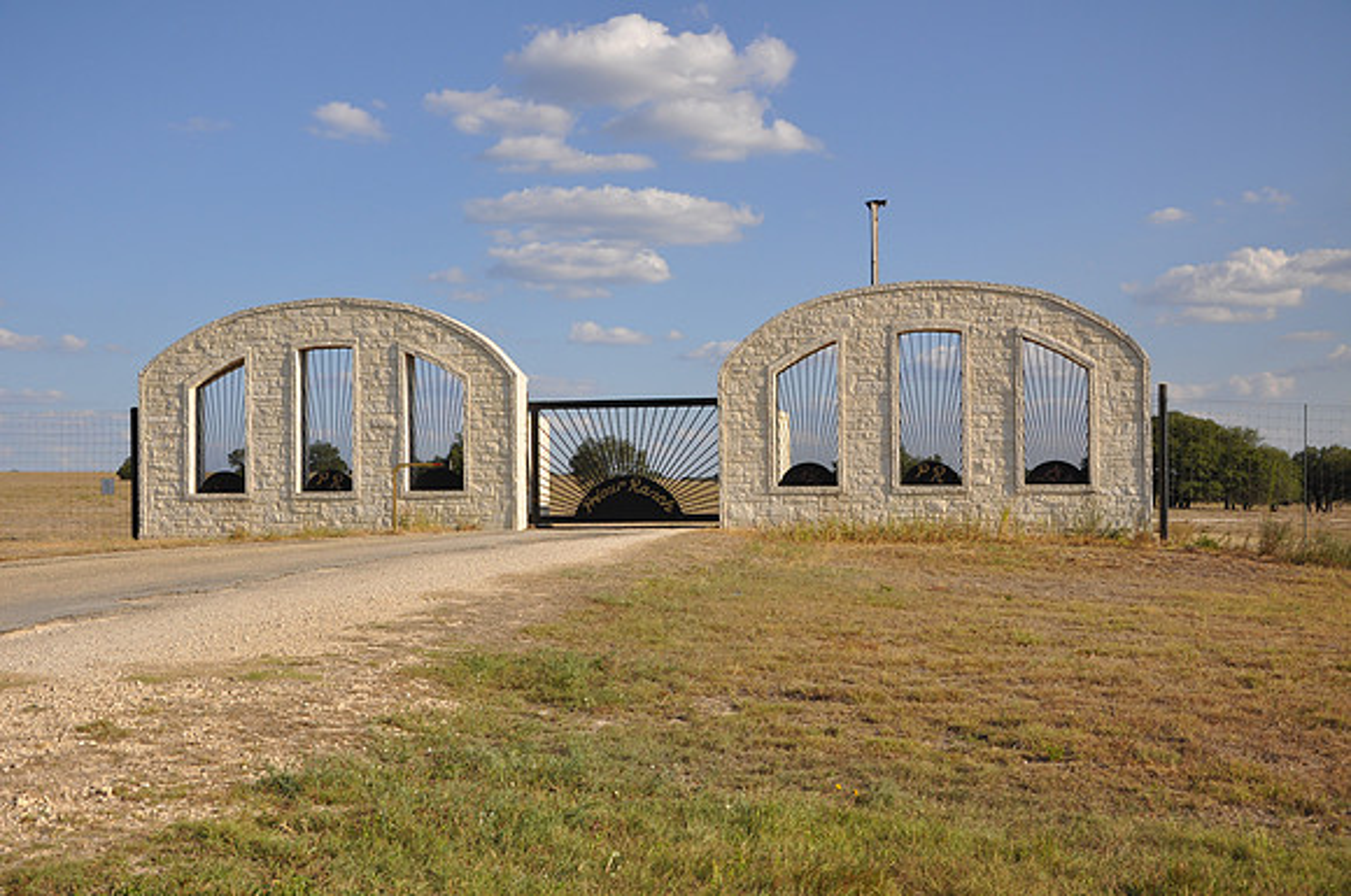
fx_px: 1574
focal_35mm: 42
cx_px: 676
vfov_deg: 31.8
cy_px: 448
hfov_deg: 46.5
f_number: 7.1
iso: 200
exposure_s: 1/200
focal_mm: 28
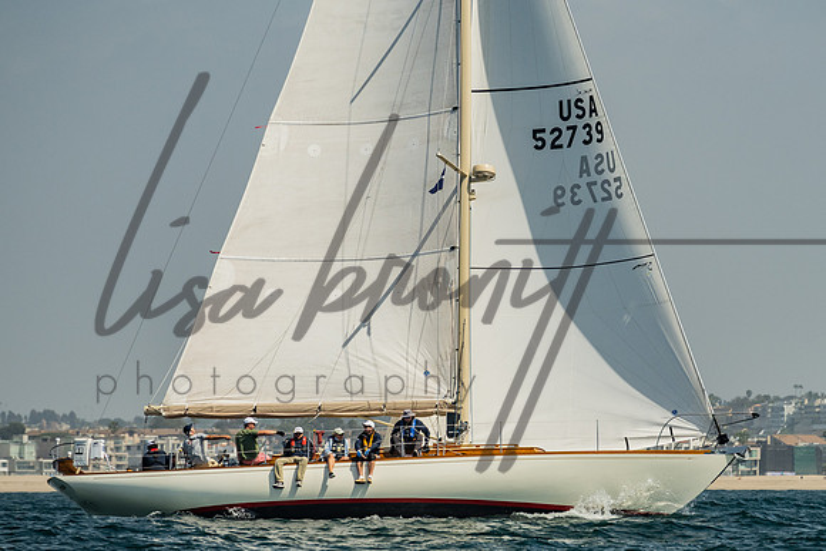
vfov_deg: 4.3
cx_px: 505
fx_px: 7405
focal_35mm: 323
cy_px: 332
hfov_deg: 6.4
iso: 320
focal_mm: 200
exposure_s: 1/1250
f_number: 6.3
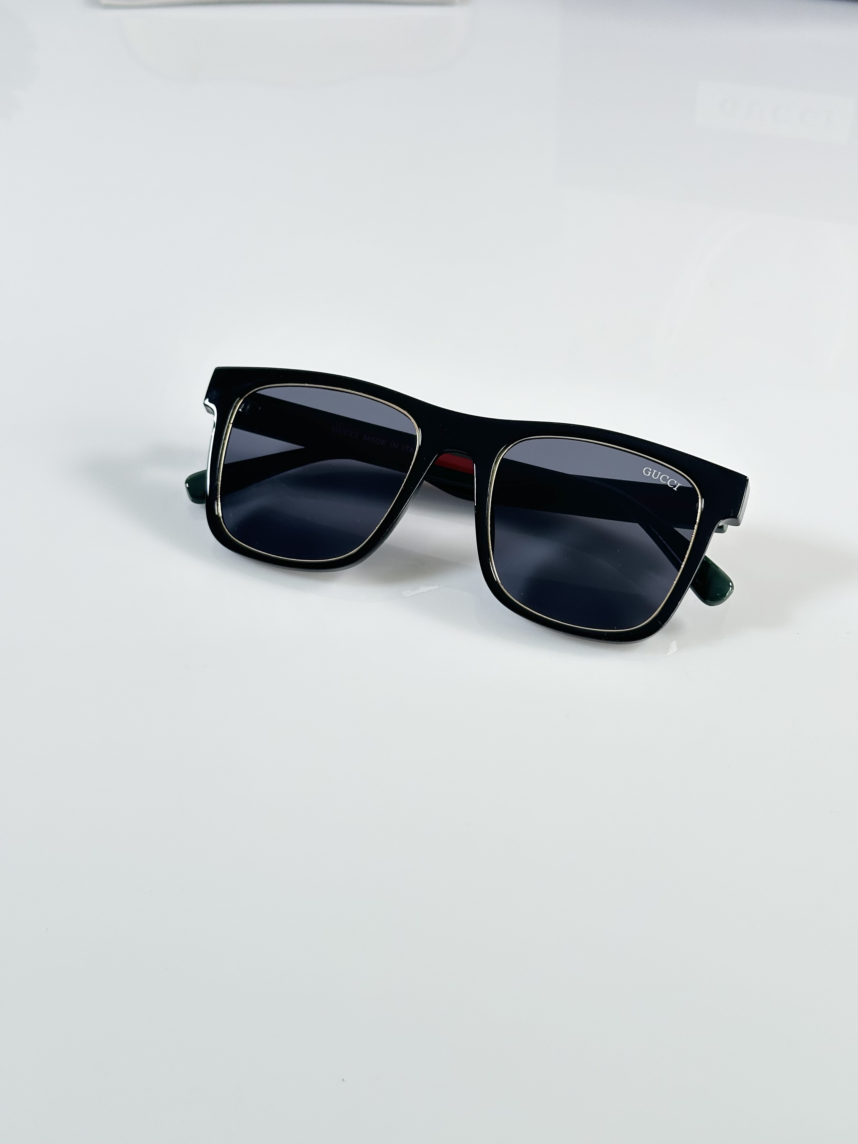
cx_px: 429
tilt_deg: -45.2
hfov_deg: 30.3
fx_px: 1586
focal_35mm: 48
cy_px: 572
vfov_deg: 39.7
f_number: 1.78
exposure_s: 1/100
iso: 64
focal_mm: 6.86
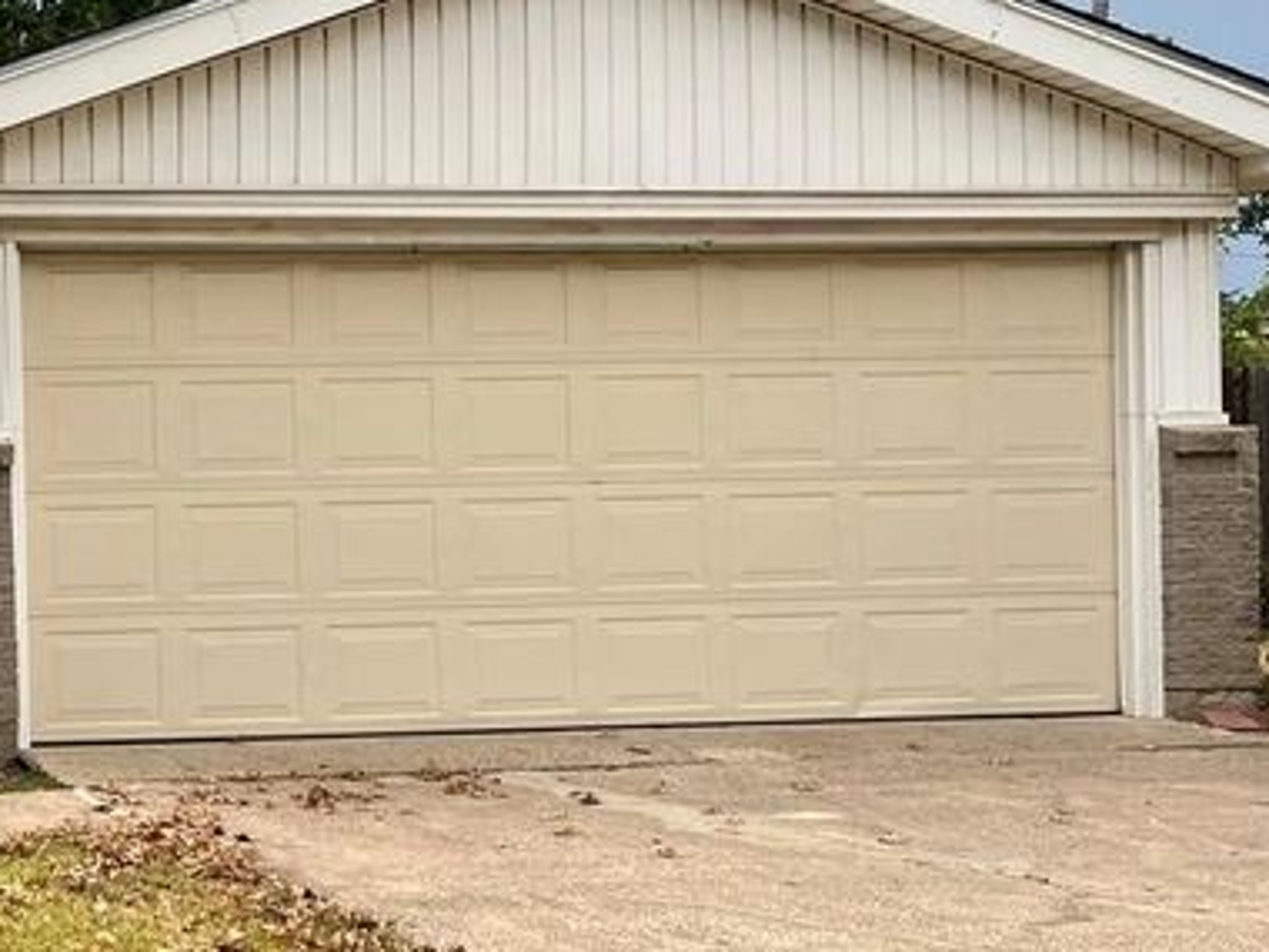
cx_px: -354
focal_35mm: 70
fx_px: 2566
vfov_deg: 21.0
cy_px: 478
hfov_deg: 24.5
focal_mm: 5.1
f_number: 1.6
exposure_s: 1/782
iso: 50
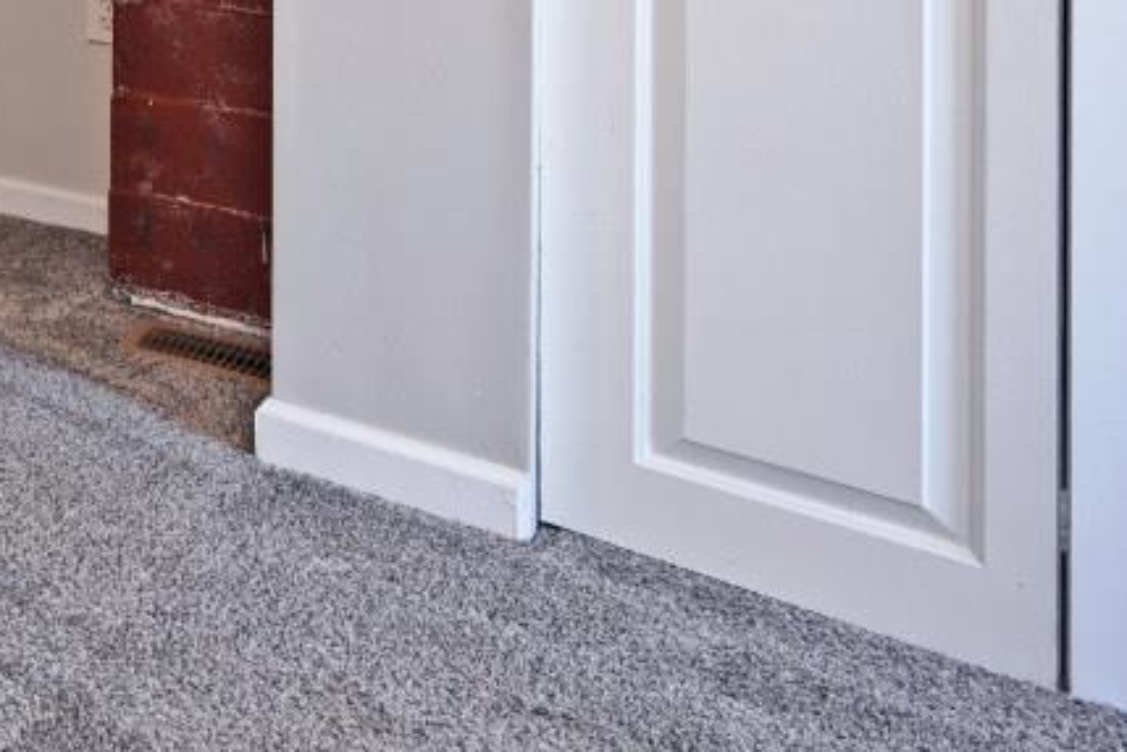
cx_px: -652
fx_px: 1534
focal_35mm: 49
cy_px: -242
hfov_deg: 26.2
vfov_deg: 24.0
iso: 280
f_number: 4
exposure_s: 1/60
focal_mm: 14
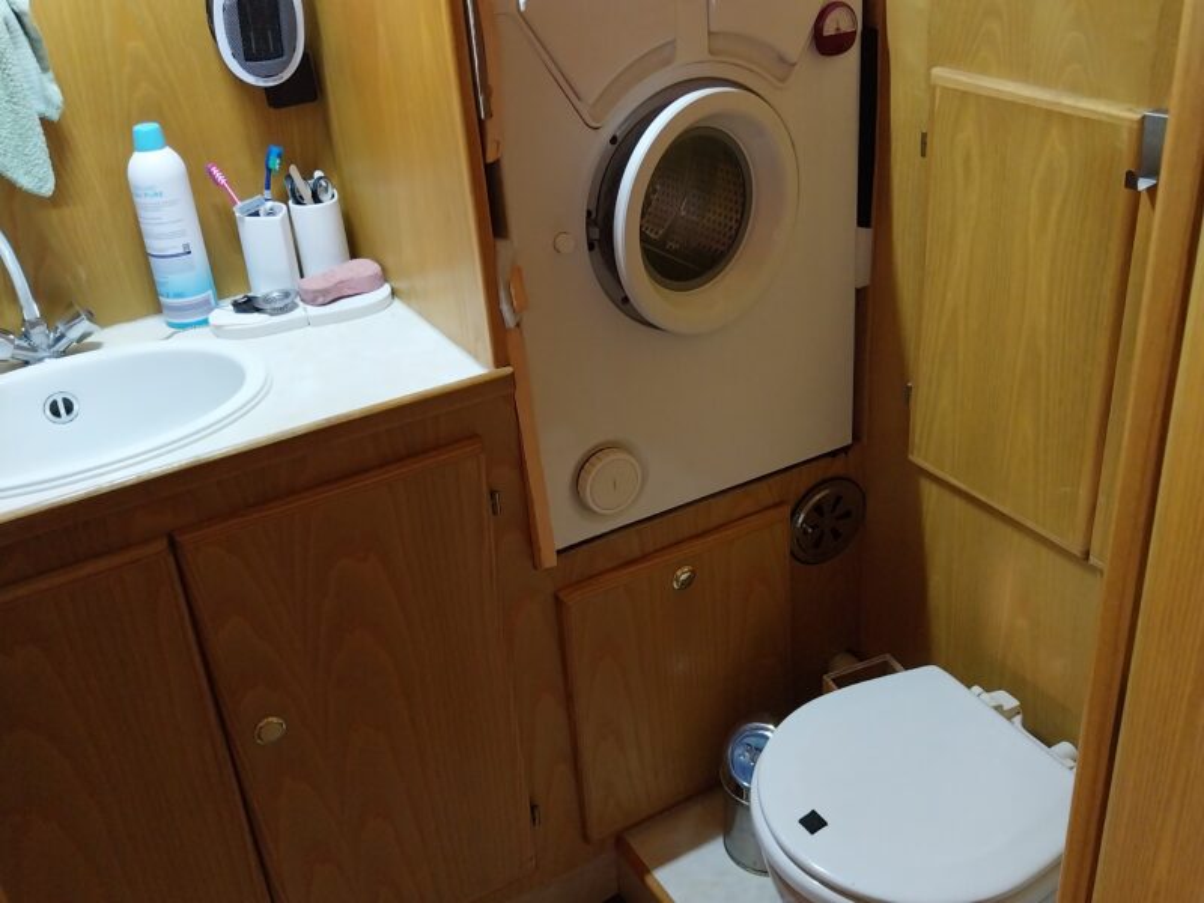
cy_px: 452
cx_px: 602
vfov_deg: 53.1
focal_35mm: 26
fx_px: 904
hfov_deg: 67.3
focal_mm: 4
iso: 400
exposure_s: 1/50
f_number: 1.8
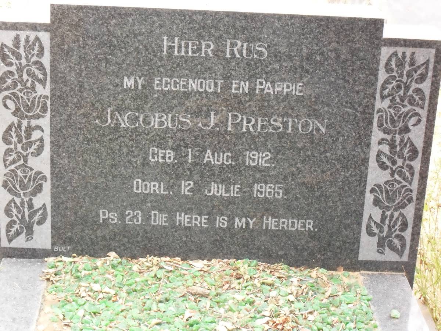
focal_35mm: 89
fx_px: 1134
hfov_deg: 22.0
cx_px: 220
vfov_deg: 16.6
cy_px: 166
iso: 240
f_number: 5.5
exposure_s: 1/60
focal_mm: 15.7
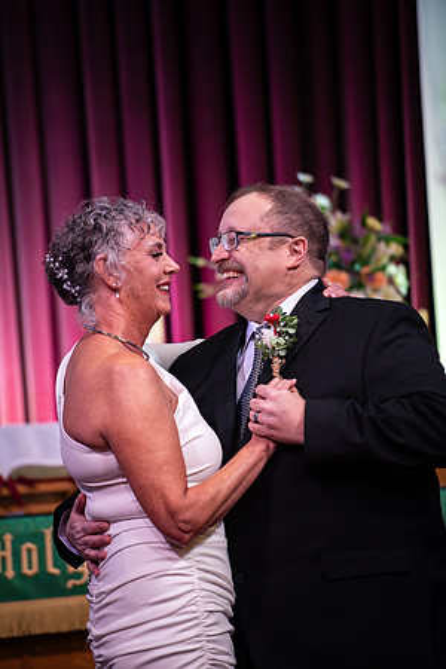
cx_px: 223
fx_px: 3716
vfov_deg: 10.3
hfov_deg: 6.9
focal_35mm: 200
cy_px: 334
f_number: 2.8
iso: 800
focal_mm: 200
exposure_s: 1/200
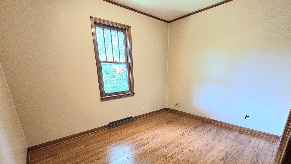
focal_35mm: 15
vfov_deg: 67.8
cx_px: 146
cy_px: 114
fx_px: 116
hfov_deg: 103.0
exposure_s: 1/60.2
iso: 640
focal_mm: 2.2
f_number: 2.2
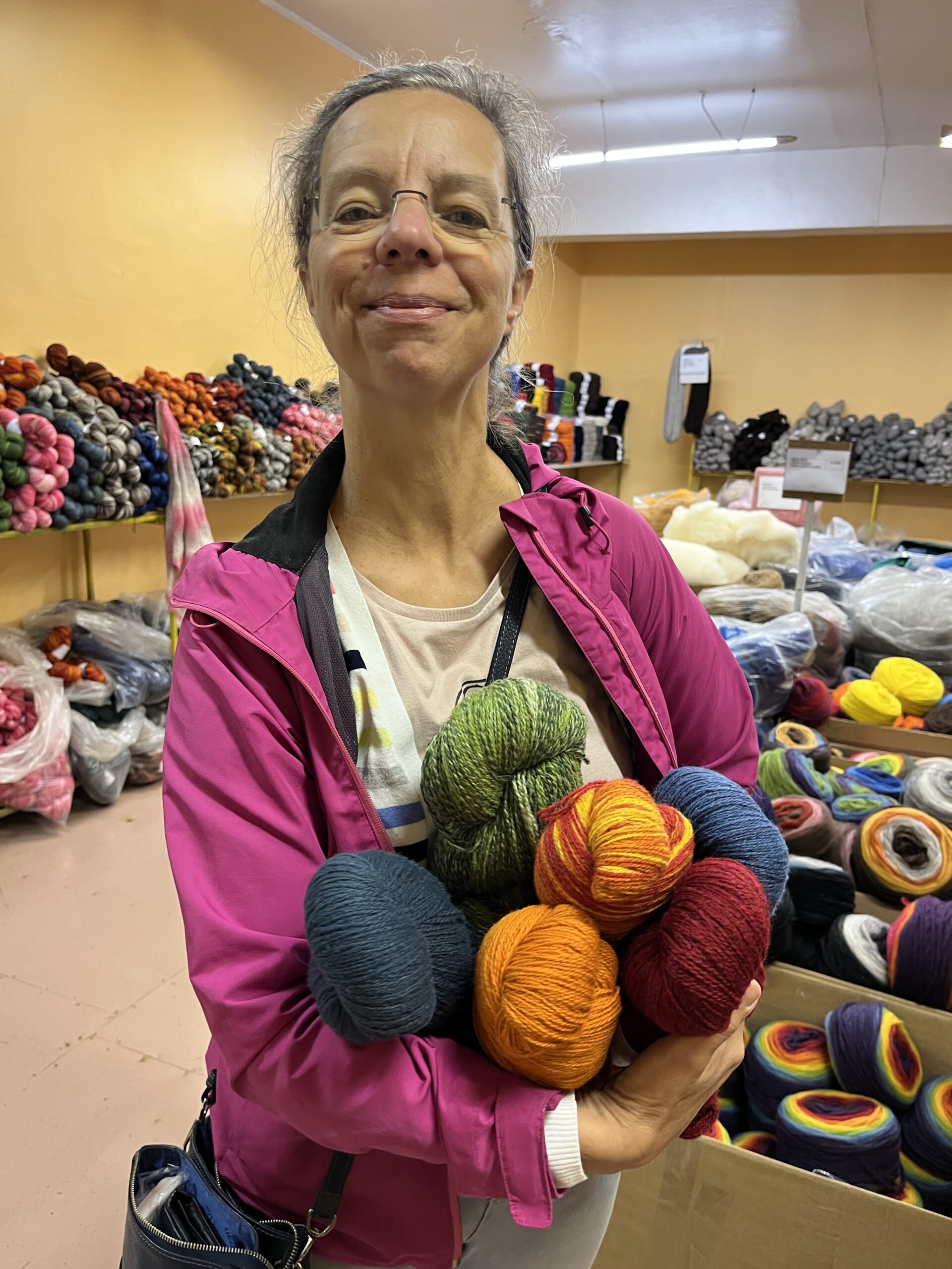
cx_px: 476
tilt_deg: -16.4
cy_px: 634
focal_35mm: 26
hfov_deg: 53.1
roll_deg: -2.1
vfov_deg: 67.3
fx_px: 953
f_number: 1.6
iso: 160
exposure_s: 1/50
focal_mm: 5.1
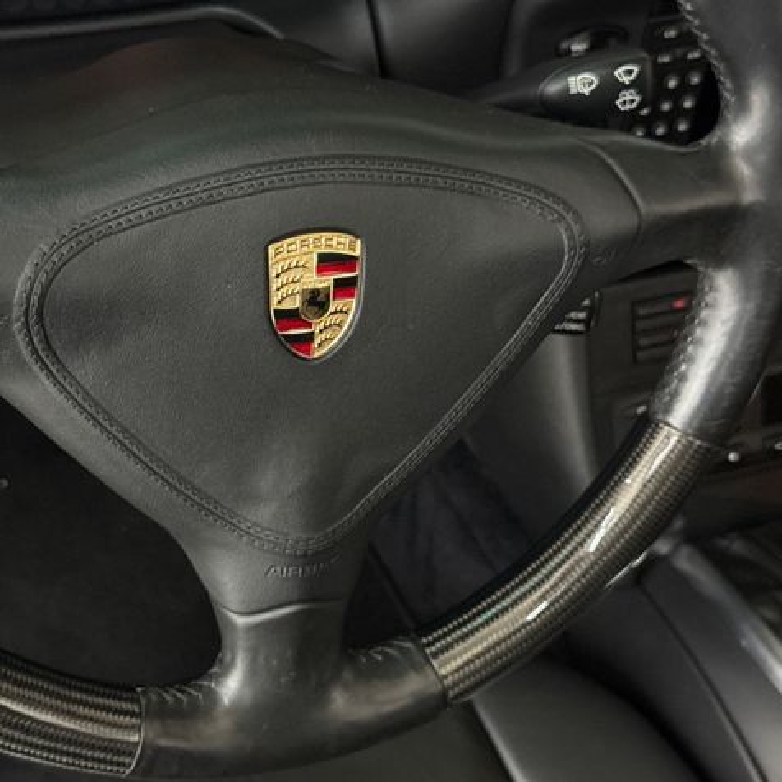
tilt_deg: -39.1
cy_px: 393
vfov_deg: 30.0
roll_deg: -3.5
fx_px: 1457
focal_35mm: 57
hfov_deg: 29.8
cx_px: 263
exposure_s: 1/30
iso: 500
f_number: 1.78
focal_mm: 6.76
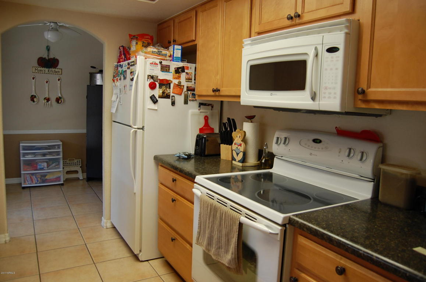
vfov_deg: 47.8
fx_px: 319
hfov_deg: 67.5
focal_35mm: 27
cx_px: 213
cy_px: 141
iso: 400
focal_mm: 18
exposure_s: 1/80
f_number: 4.5
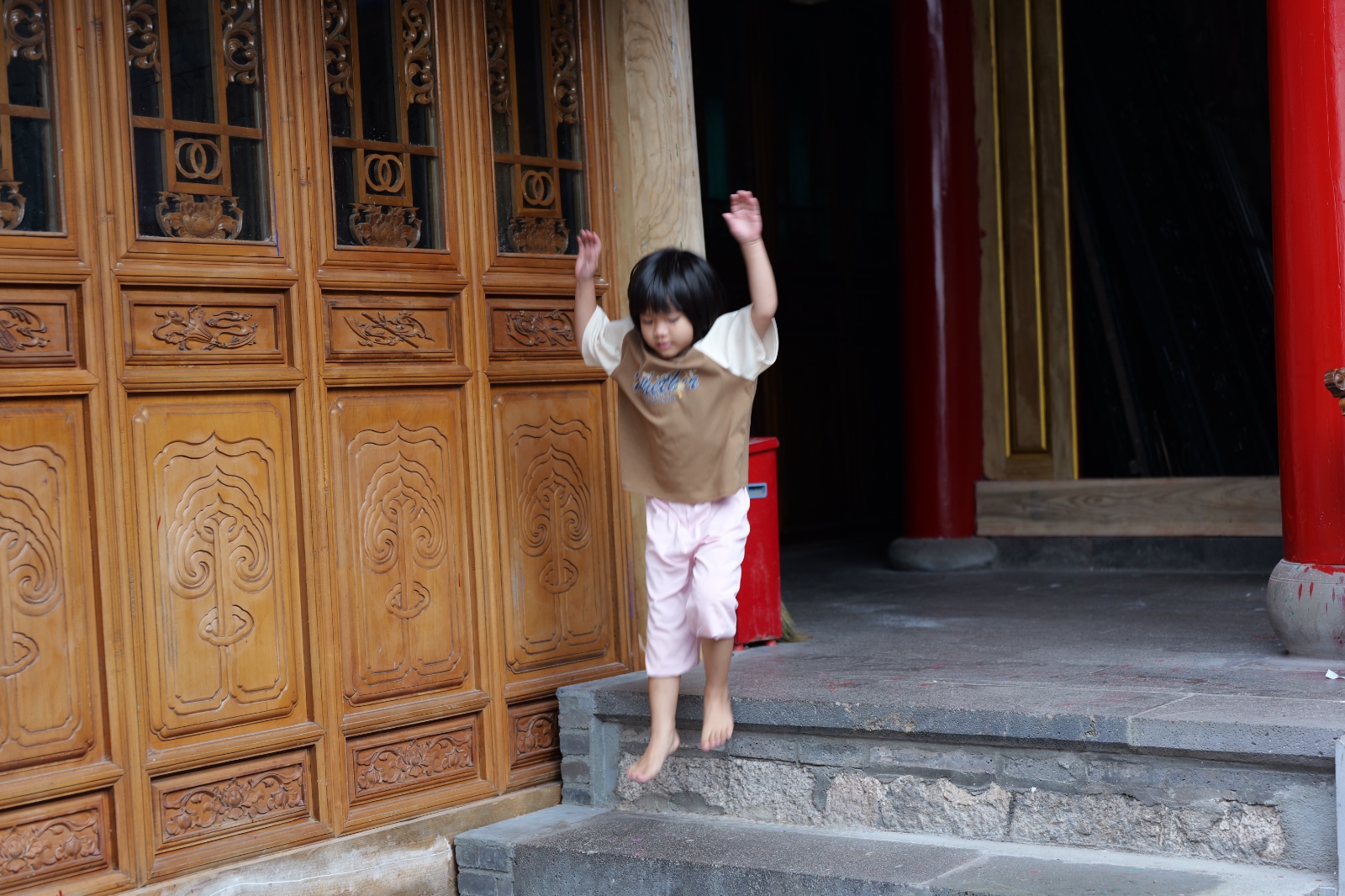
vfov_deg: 22.6
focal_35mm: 60
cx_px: 672
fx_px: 2241
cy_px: 448
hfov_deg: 33.4
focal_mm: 60
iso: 100
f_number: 2.8
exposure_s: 1/125
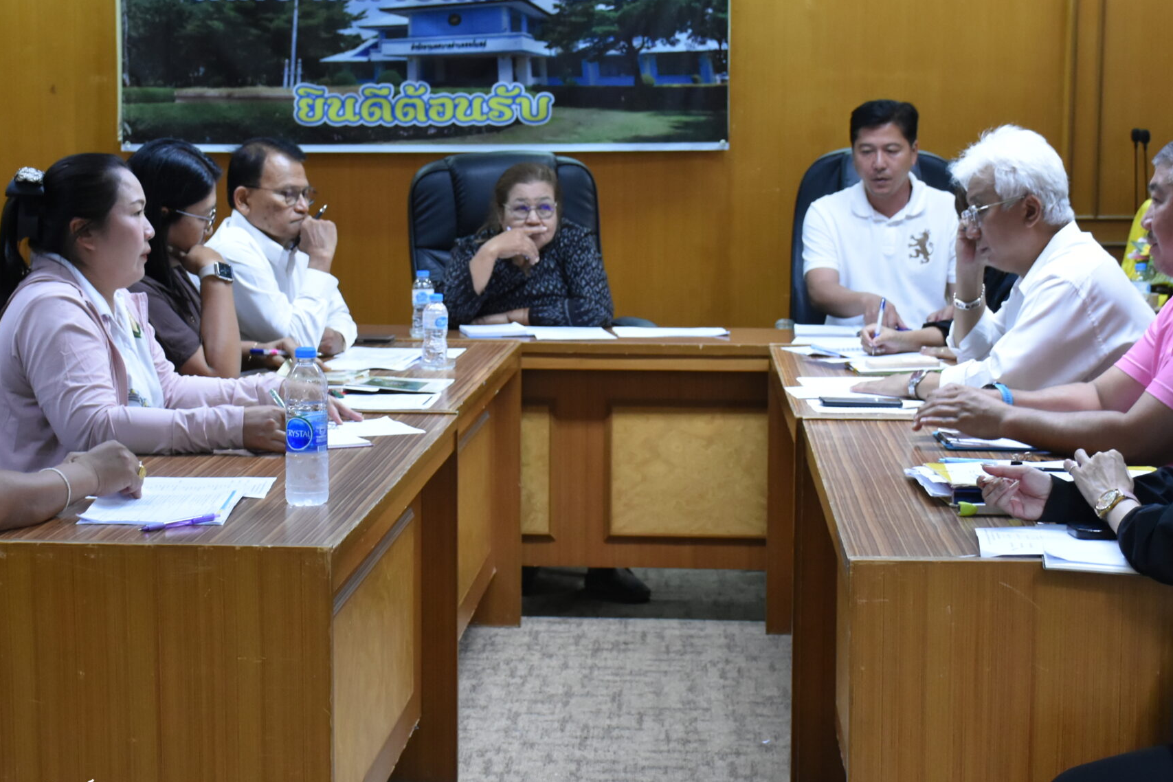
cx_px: 580
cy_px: 409
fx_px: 2346
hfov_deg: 28.1
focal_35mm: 72
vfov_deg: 18.9
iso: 1800
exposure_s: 1/60
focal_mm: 32
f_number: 4.8
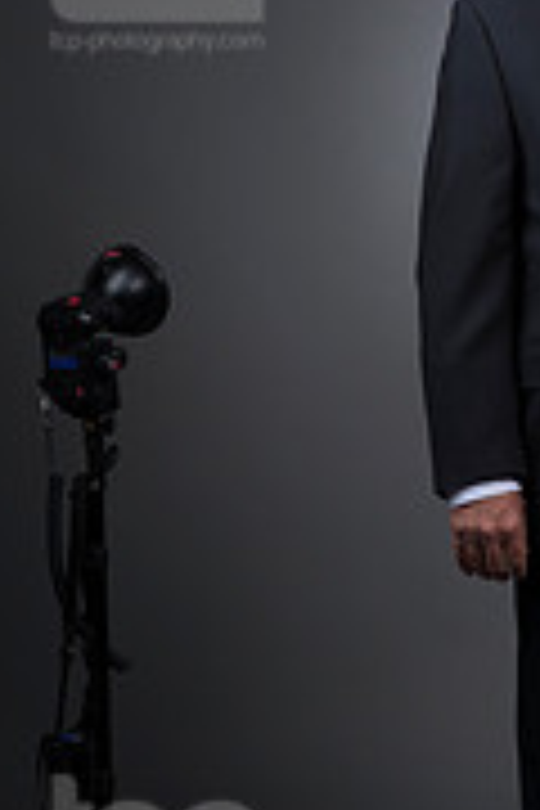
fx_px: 4500
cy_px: 410
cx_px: 652
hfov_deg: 6.8
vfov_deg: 10.3
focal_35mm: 200
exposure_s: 1/250
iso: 160
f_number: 5.6
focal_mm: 80
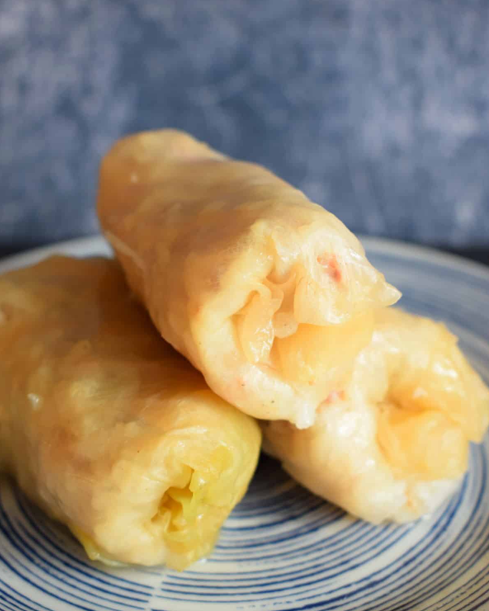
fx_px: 1176
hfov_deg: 23.5
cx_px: 246
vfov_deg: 29.1
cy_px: 290
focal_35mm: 65
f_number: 5.6
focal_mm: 38
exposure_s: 1/125
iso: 450
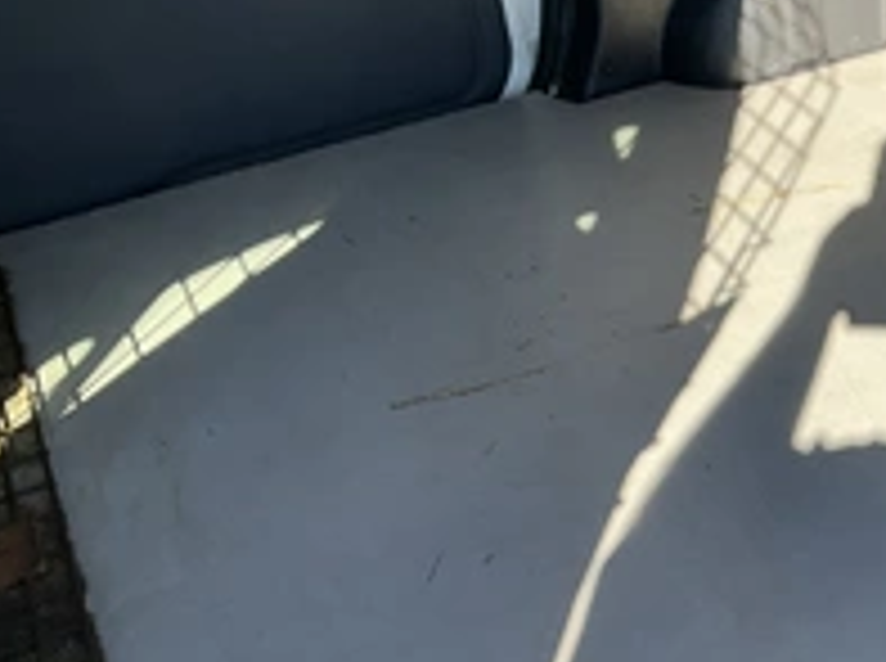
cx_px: 882
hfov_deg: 30.5
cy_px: 477
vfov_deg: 24.5
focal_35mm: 59
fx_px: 1507
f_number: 1.8
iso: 25
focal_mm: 3
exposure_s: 1/254
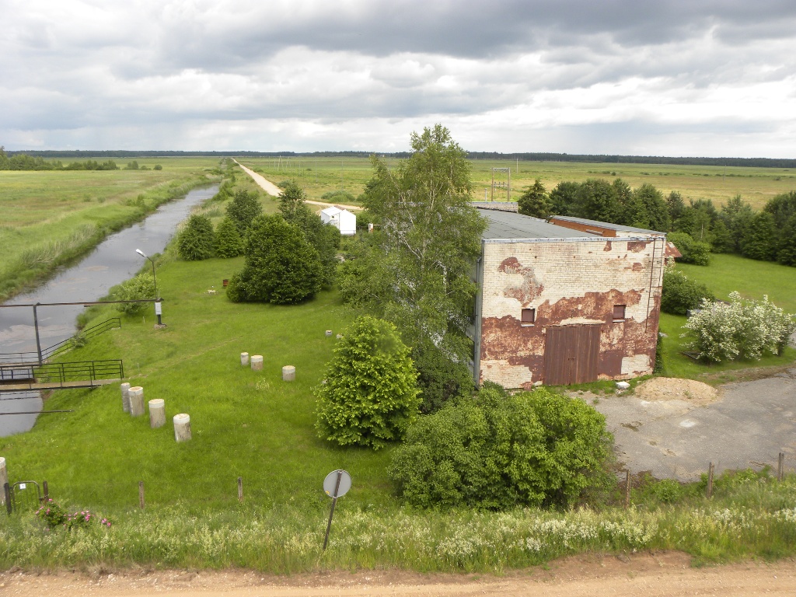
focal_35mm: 29
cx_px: 398
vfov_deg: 48.2
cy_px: 298
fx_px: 667
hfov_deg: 61.7
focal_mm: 5.2
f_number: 5
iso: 64
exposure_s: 1/172
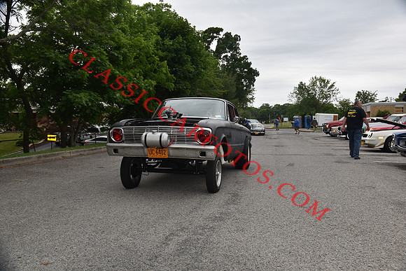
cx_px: 203
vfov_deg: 40.0
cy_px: 136
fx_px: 372
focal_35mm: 33
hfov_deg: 57.2
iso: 180
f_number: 5.6
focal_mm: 22
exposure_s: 1/125
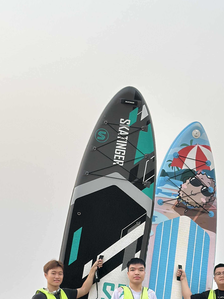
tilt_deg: +5.8
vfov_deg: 24.1
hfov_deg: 18.4
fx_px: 690
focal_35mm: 80
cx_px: 148
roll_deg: -0.3
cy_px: 234
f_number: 1.78
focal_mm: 6.86
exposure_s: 1/50
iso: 320
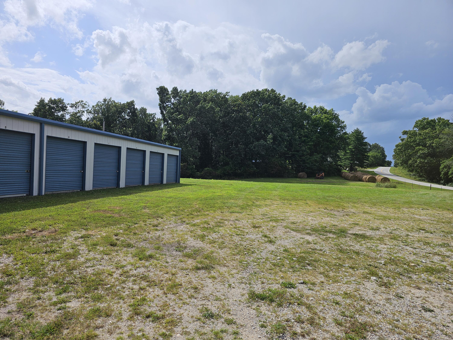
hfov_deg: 73.9
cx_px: 226
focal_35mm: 23
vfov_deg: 58.9
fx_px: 301
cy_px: 170
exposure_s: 1/1756
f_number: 1.7
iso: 10
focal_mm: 6.3
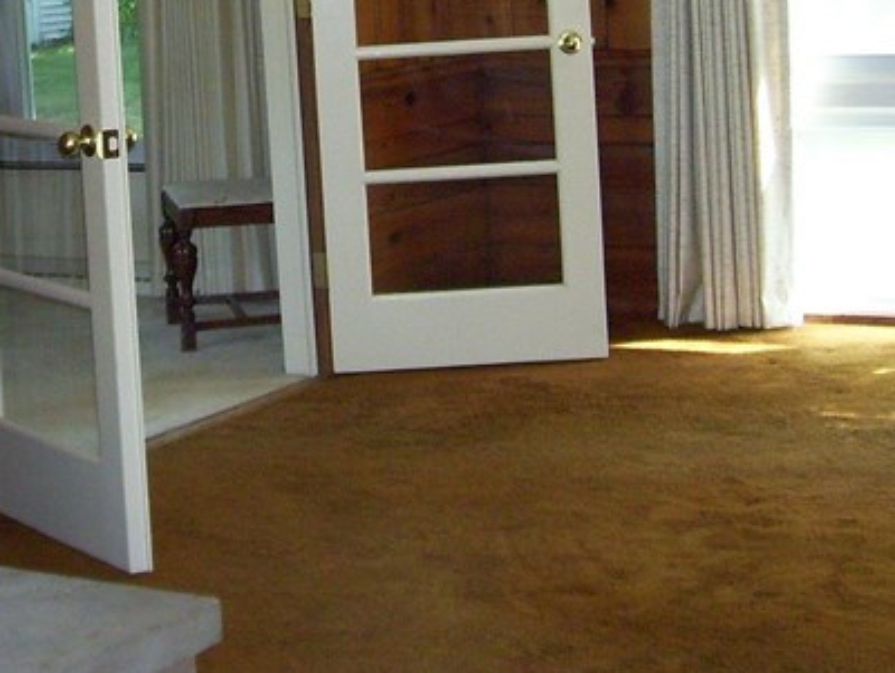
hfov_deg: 21.0
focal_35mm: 92
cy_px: -15
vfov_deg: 15.8
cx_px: 159
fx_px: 2382
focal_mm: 6
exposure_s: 1/60
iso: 200
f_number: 2.7
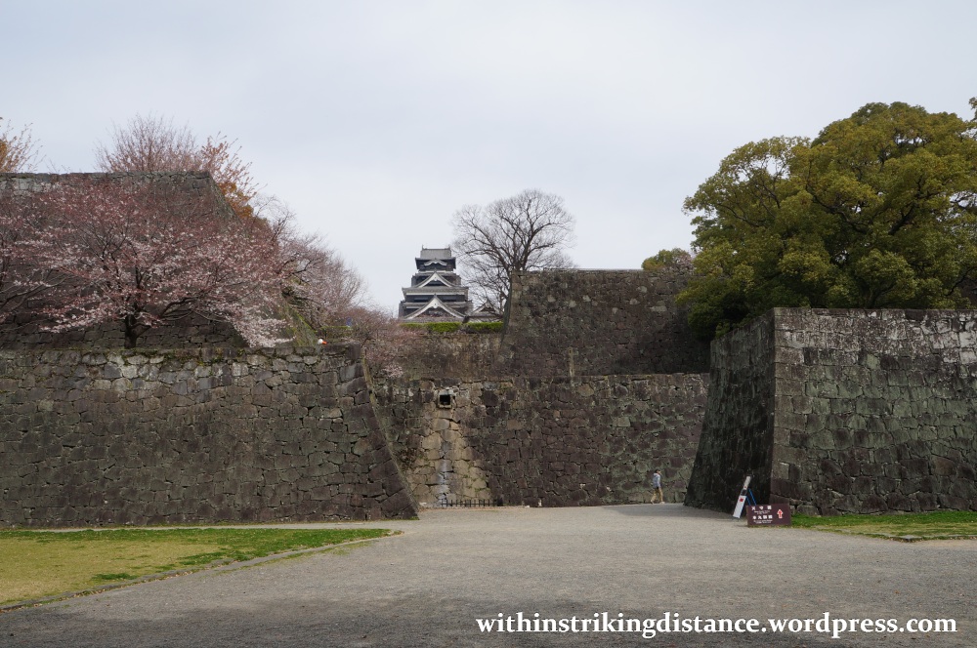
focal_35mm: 33
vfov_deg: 39.9
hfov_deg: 57.3
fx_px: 894
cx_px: 488
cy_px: 324
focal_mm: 22
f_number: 13
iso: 200
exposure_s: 1/250
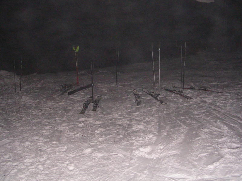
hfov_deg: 49.0
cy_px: 90
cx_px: 121
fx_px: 266
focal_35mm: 38
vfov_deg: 37.7
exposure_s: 1/60.1
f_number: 2.8
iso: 200
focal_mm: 5.8
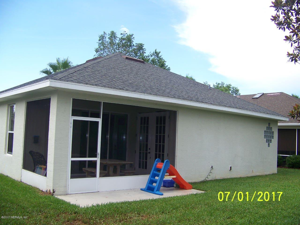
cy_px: 112
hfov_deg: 51.4
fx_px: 312
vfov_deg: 39.7
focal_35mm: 36
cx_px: 150
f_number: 2.8
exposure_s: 1/250
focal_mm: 5.85
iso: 64
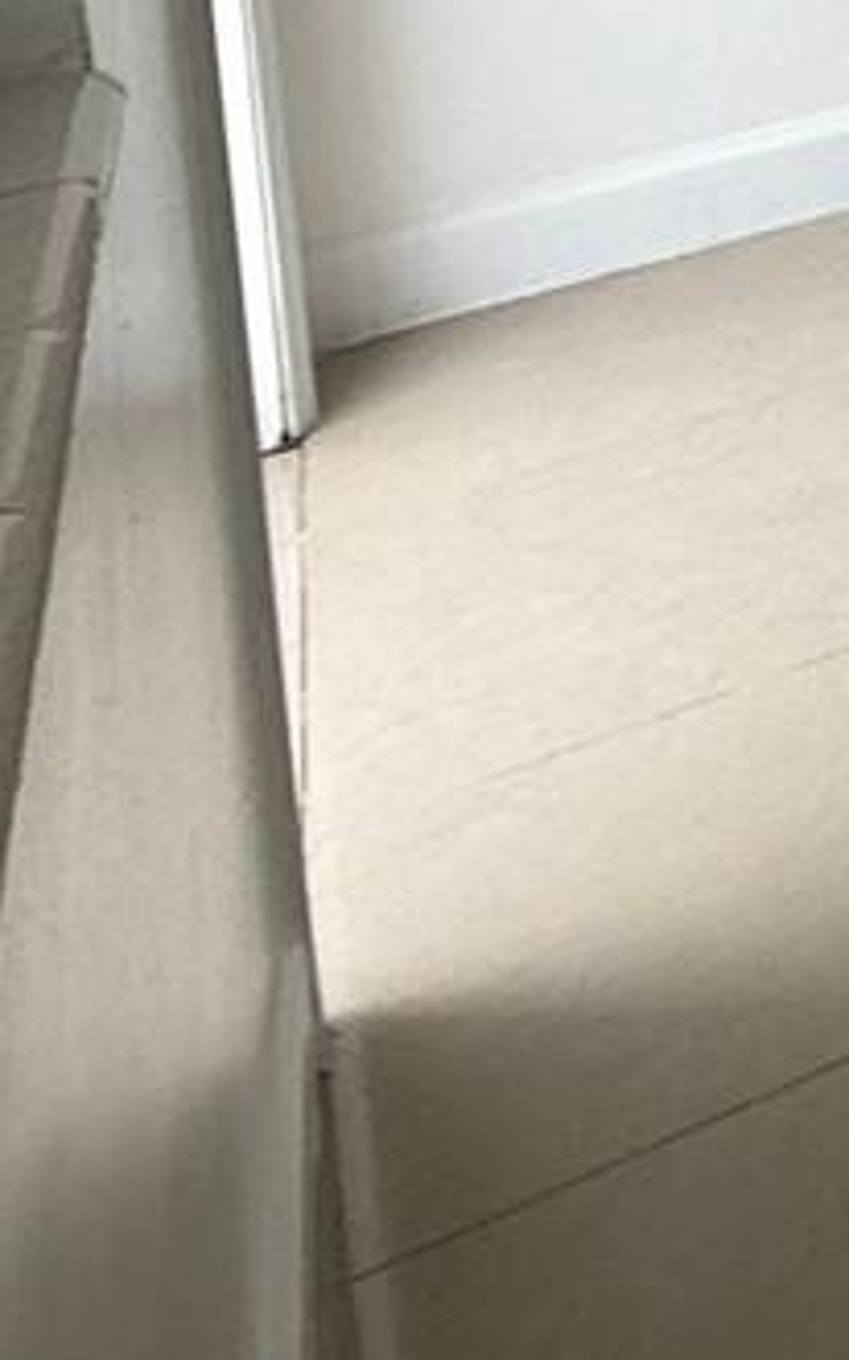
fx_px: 2668
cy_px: -791
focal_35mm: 72
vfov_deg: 22.4
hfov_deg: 12.2
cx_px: 2300
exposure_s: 1/120
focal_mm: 2.22
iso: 50
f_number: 2.2
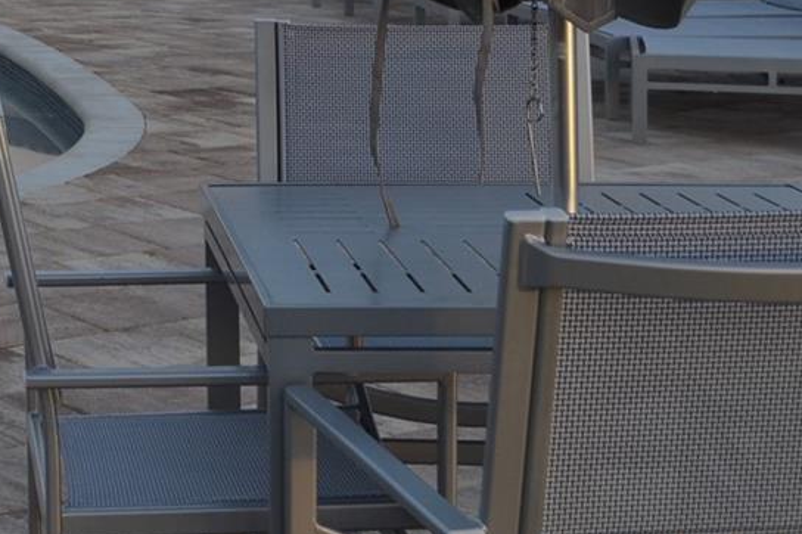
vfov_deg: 12.9
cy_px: -195
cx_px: -330
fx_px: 2259
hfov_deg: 18.3
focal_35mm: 101
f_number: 5.6
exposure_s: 1/125
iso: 180
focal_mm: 23
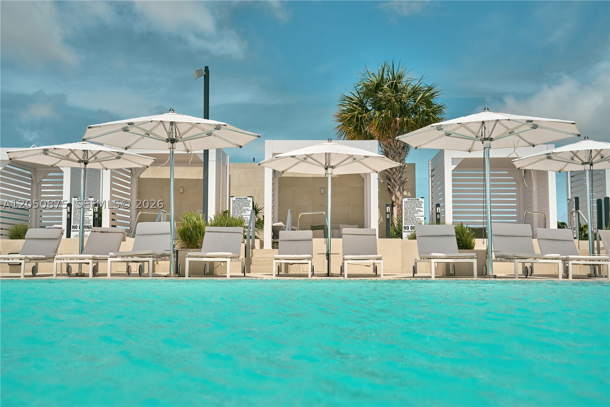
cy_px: 204
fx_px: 695
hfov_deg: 47.4
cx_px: 305
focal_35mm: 41
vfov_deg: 32.6
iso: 125
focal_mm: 41
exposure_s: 1/1600
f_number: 7.1
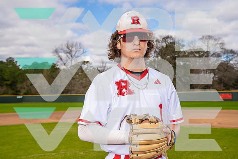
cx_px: 119
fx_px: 291
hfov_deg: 44.5
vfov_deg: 30.5
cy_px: 80
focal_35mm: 44
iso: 100
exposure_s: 1/250
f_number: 6.3
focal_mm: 44
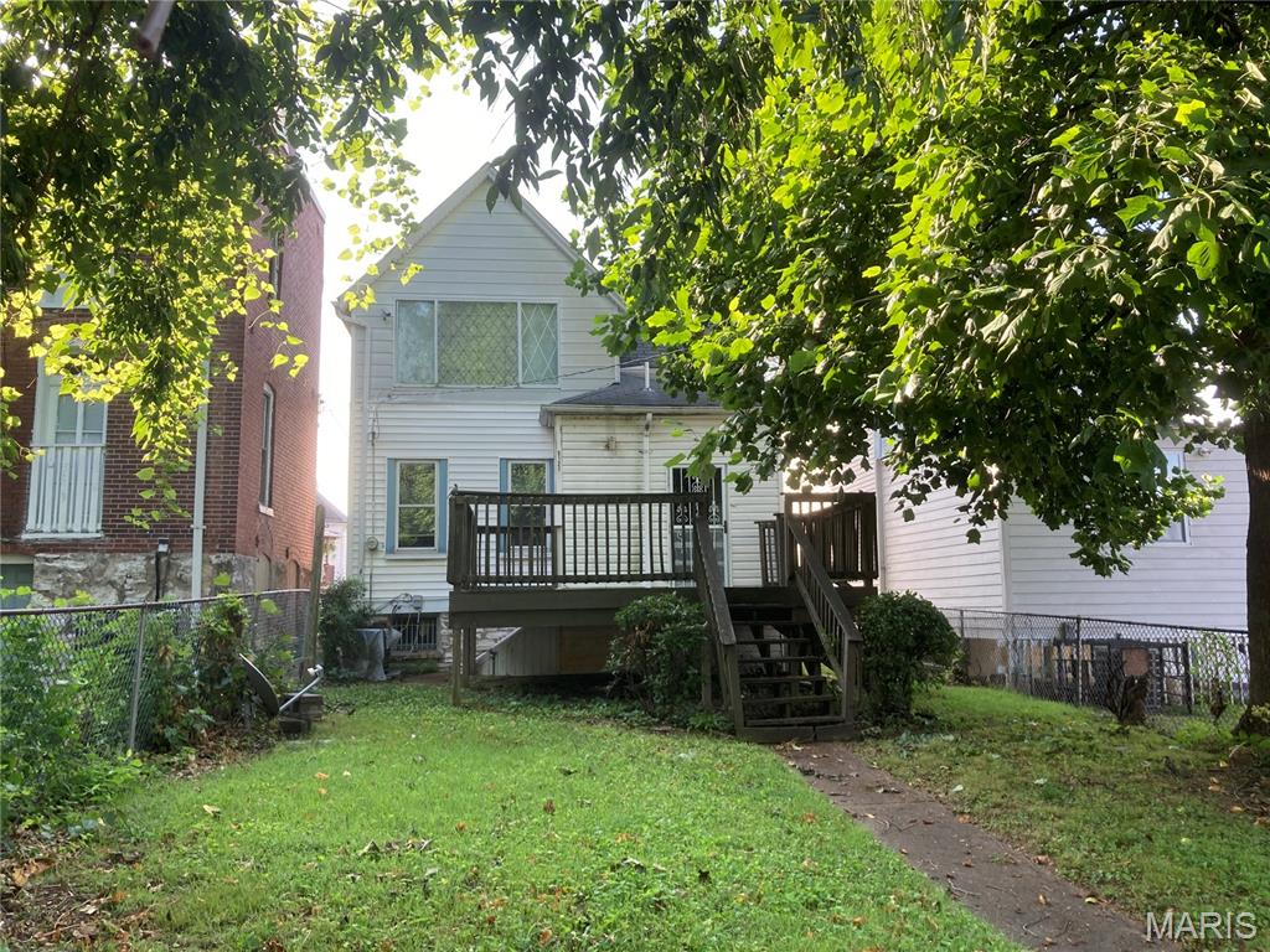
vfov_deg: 49.7
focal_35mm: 28
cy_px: 476
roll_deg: +0.5
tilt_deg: +8.4
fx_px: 1027
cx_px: 635
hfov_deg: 63.4
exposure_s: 1/159
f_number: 1.8
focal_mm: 3.99
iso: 20
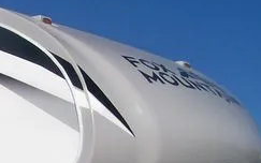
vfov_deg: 10.6
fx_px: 868
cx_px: -120
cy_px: 180
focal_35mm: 122
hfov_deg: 15.8
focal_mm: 5.8
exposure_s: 1/622
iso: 80
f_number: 7.2
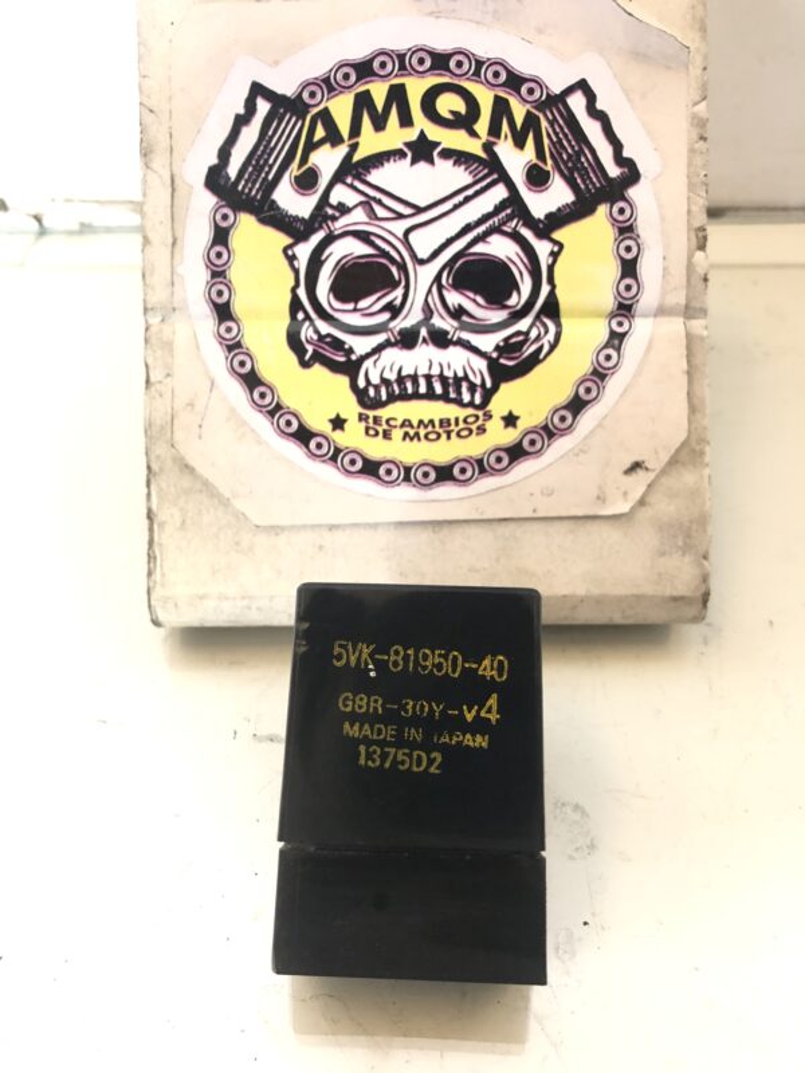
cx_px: 402
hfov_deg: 49.7
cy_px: 536
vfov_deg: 63.4
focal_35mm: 28
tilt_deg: -45.0
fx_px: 868
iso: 100
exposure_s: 1/9
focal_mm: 3.99
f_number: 1.8
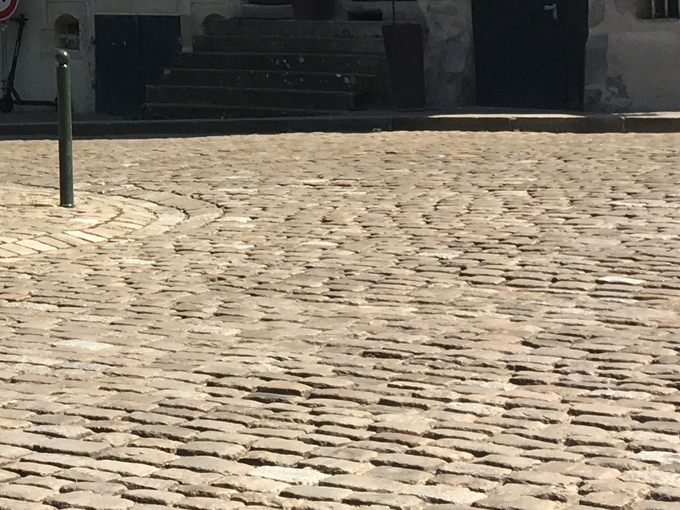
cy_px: -388
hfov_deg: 16.1
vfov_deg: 12.0
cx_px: -273
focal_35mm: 114
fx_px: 2239
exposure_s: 1/950
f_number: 2.2
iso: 25
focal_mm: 4.15
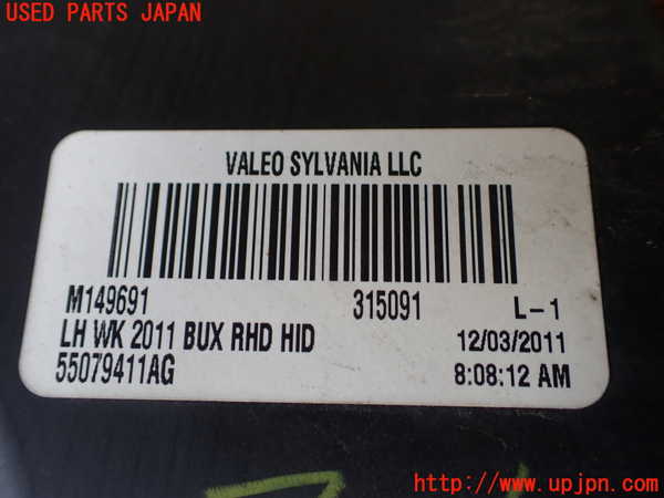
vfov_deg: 46.8
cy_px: 249
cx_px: 332
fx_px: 575
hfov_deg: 60.0
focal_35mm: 30
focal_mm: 5.4
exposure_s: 1/125
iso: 125
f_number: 2.3
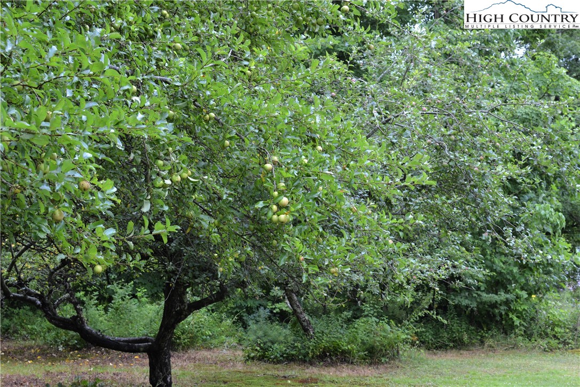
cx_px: 290
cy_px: 194
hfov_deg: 37.9
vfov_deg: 25.8
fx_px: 846
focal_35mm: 52
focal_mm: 35
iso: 360
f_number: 5.6
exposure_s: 1/125
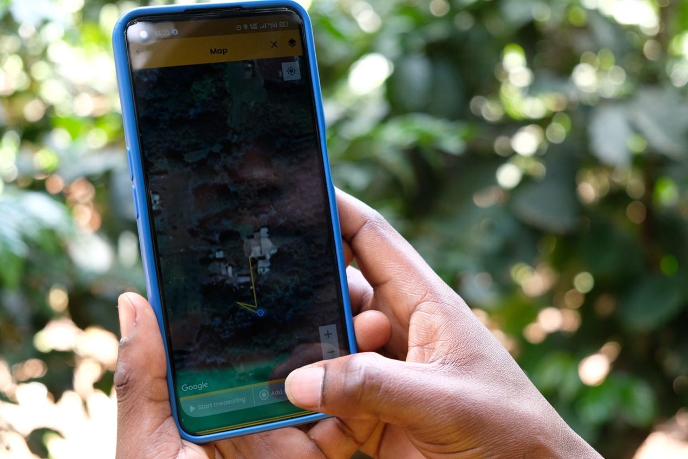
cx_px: 344
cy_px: 230
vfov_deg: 25.1
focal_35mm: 54
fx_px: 1032
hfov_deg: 36.9
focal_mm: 35.8
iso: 640
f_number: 3.6
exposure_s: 1/125
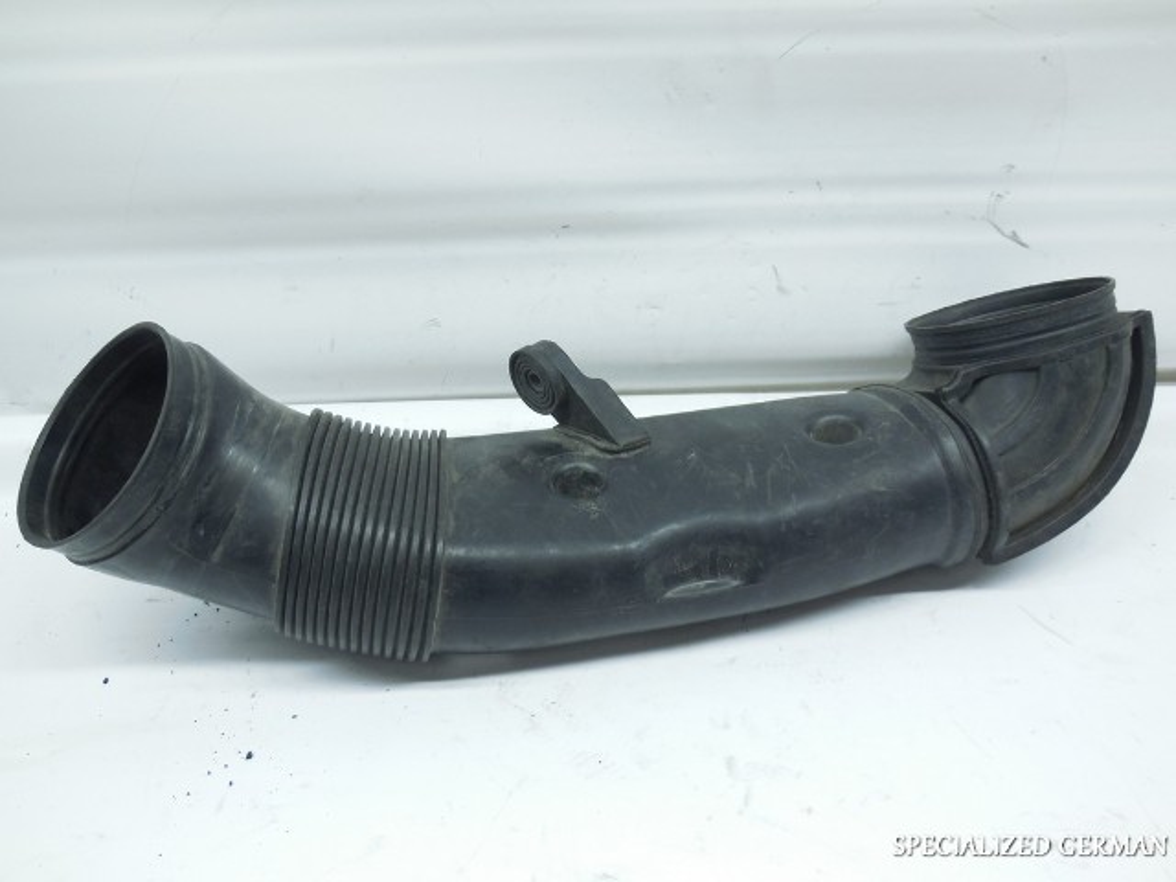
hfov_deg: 60.0
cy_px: 441
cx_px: 588
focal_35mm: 30
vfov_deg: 46.8
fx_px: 1019
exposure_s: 1/60
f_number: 3.2
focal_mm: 5.3
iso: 125
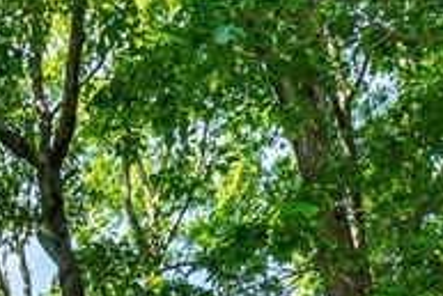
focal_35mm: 90
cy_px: 821
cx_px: -126
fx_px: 1108
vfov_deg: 11.2
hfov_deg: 20.7
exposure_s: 1/100
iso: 100
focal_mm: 16
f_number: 6.3
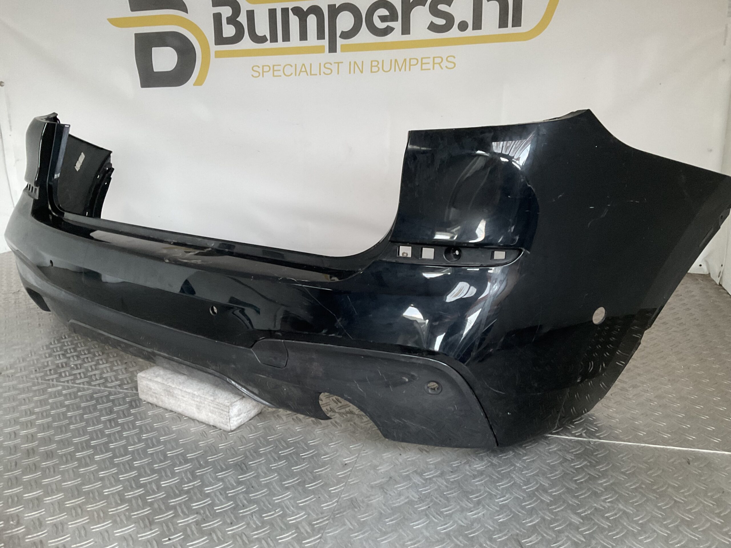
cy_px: 274
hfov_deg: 61.7
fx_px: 612
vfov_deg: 48.2
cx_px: 366
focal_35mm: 29
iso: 200
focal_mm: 3
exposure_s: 1/33
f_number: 1.8
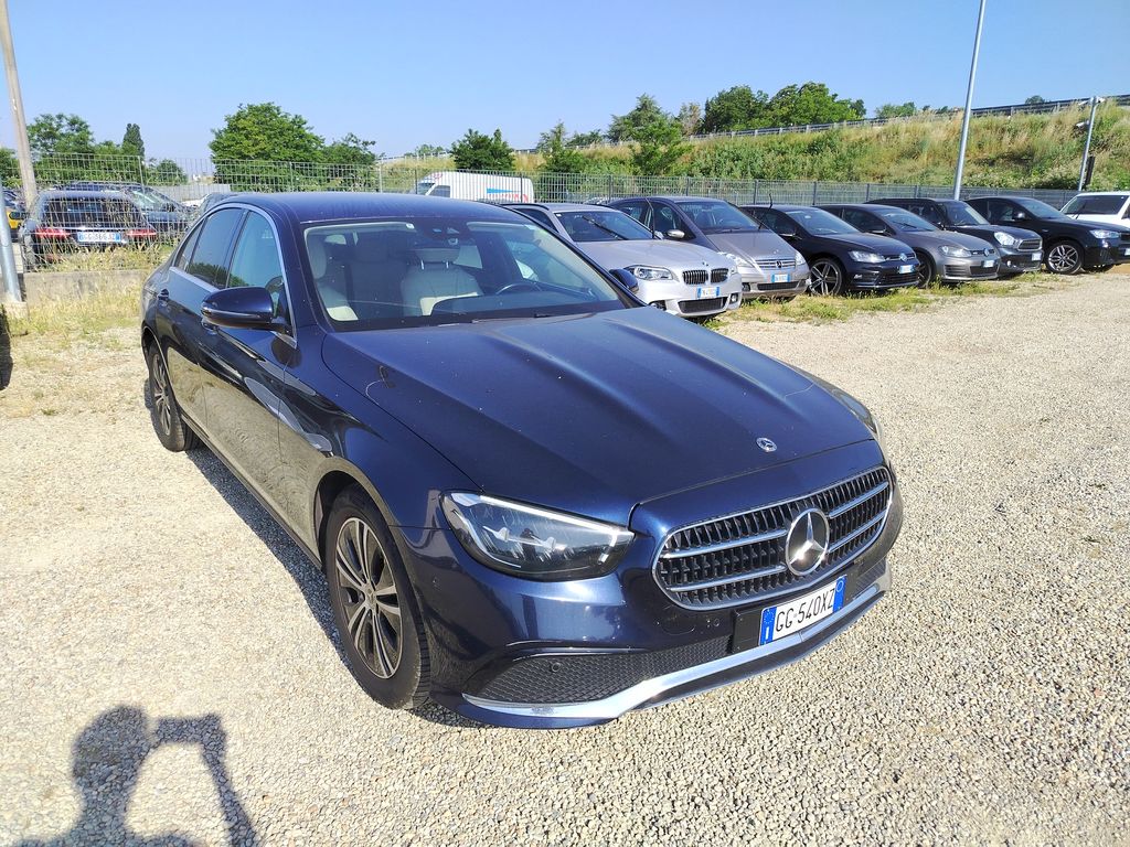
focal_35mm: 24
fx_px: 783
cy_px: 424
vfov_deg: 56.8
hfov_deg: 71.6
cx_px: 565
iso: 100
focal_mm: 5.25
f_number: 1.75
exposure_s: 1/847
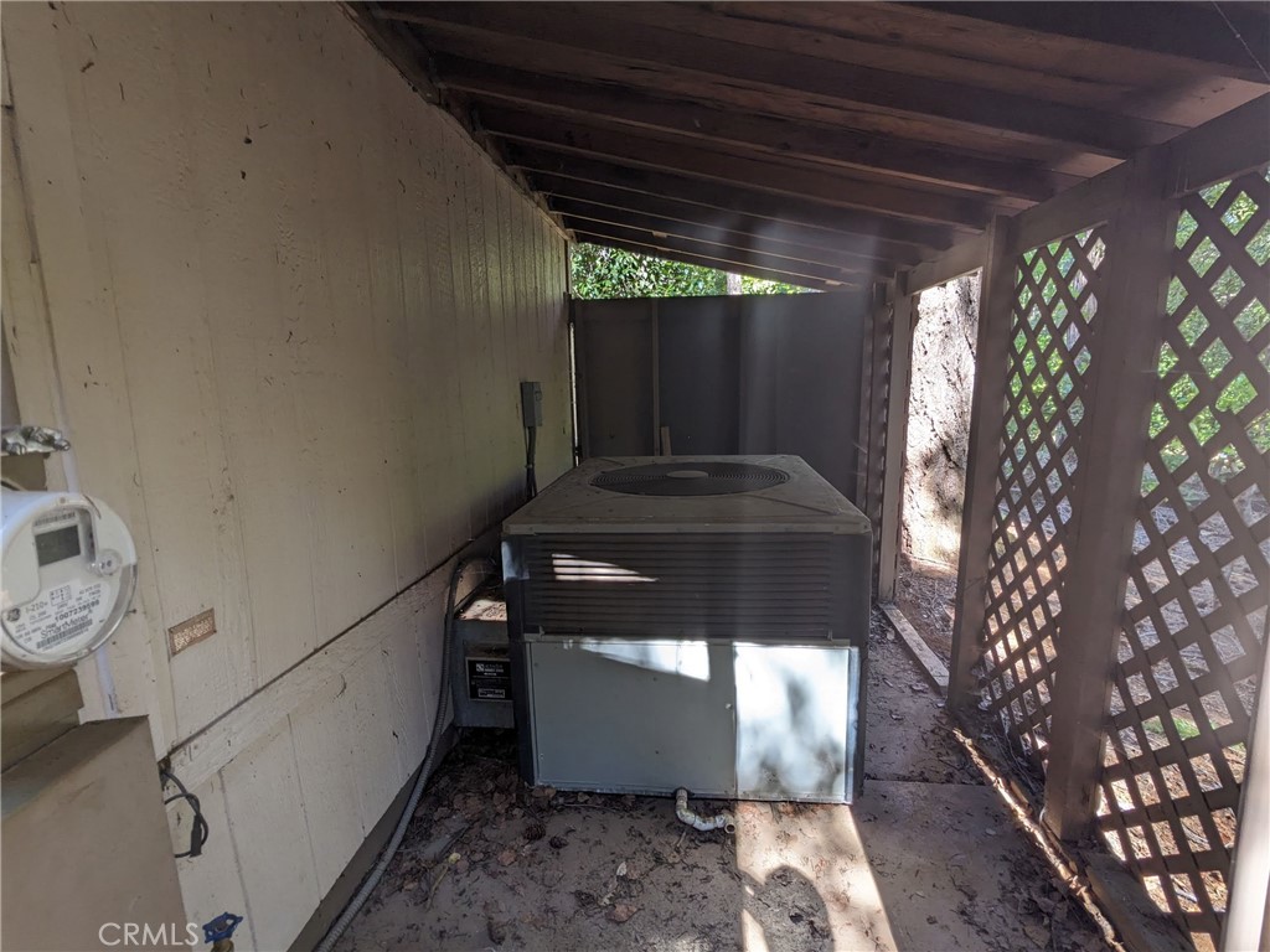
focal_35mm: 16
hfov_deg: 94.5
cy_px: 476
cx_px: 635
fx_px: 587
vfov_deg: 78.1
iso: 64
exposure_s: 1/90.1
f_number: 2.2
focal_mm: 2.22
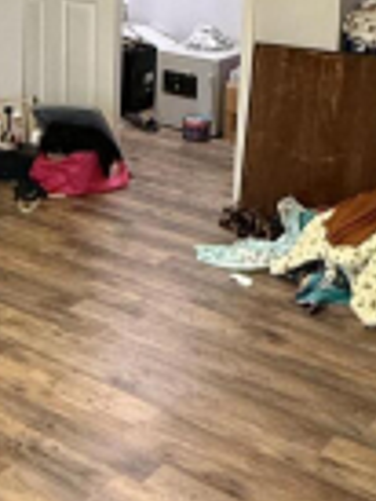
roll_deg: -1.1
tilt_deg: -9.7
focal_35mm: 68
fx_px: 983
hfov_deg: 21.5
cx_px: 99
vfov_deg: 27.4
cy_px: 42
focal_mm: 2.22
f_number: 2.2
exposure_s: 1/60
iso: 500
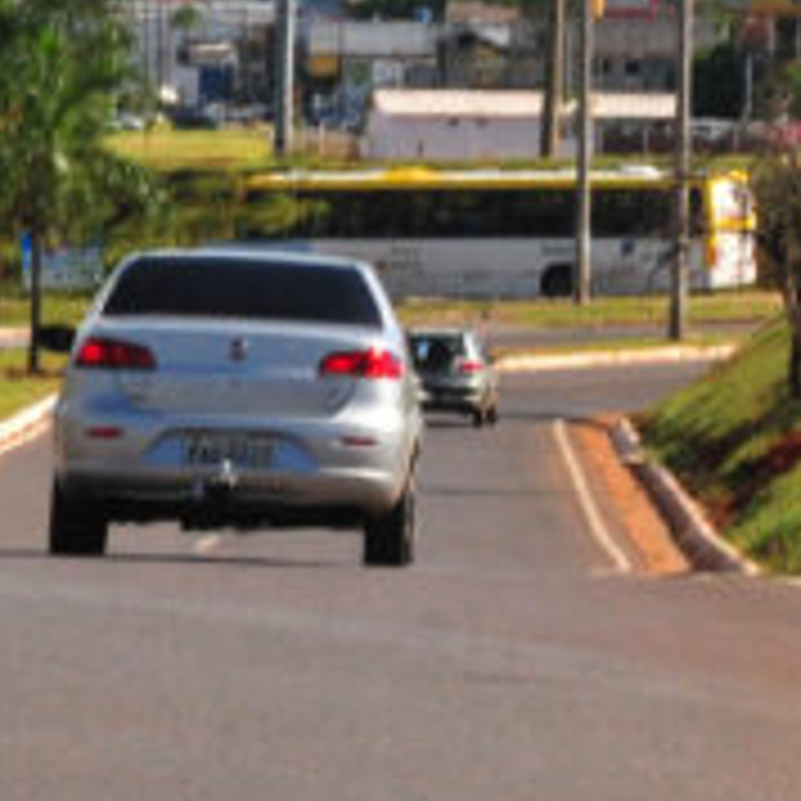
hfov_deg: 4.2
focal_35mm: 402
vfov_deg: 4.3
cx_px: 2264
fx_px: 10536
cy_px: -104
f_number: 13
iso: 500
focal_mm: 55
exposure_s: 1/400
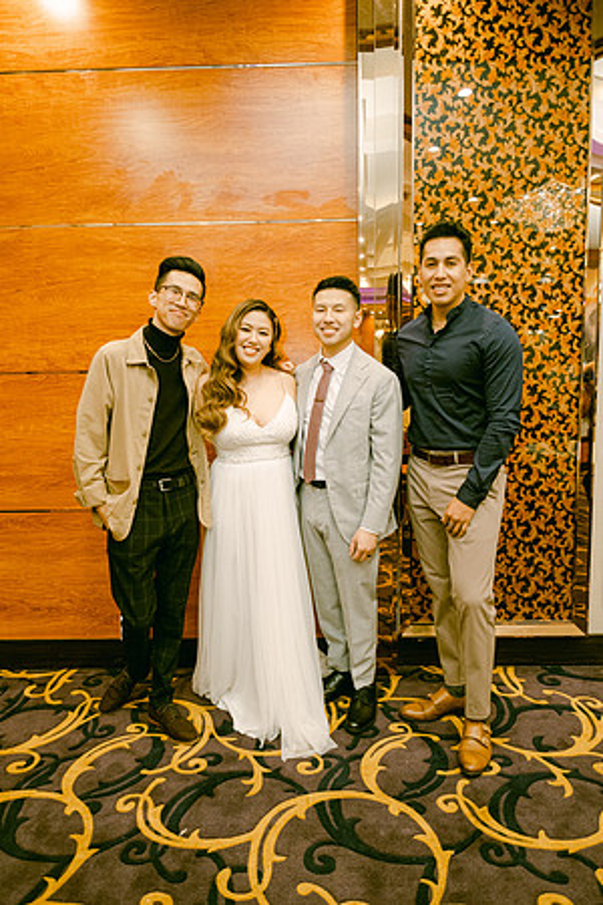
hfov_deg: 53.1
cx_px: 302
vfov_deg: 73.7
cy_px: 452
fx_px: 603
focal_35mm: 24
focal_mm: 16
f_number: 2.8
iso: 800
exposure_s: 1/125
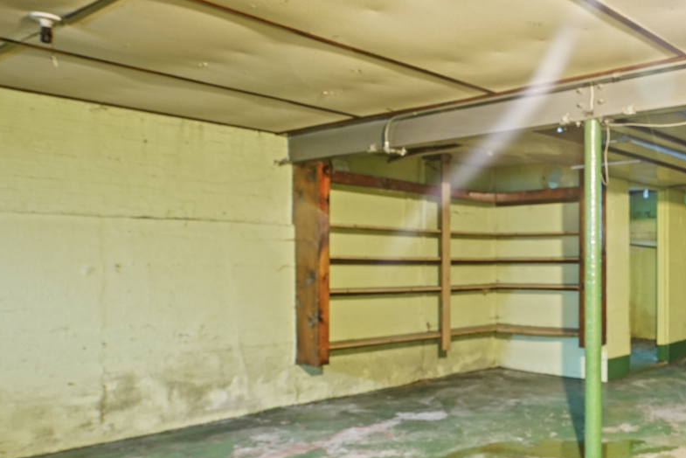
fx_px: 629
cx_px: 631
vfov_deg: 39.4
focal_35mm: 33
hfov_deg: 50.1
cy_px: 318
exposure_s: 10
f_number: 9
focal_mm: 16
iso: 500
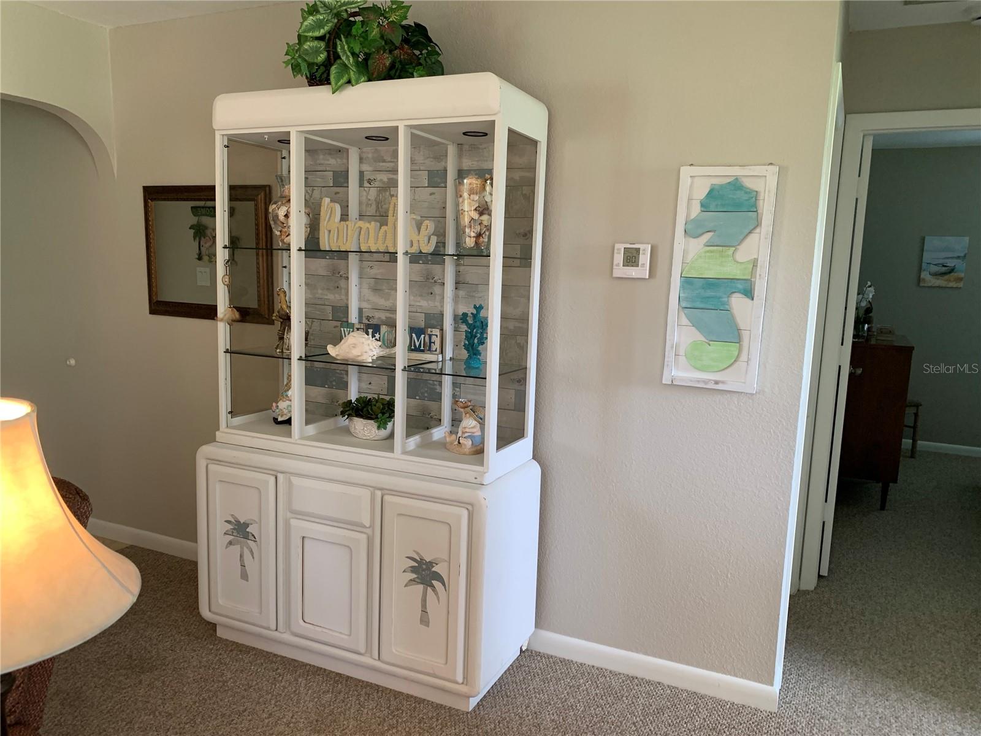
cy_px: 368
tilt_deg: -7.8
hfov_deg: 67.3
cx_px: 490
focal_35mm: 26
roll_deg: -2.3
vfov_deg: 53.1
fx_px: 737
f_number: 1.8
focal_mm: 4.25
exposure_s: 1/60
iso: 160
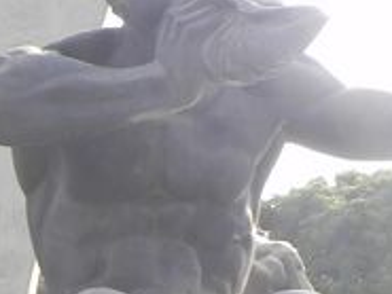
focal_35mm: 174
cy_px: 449
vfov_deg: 8.3
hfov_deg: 11.1
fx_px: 1972
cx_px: -129
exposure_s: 1/172
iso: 160
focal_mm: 8.2
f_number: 5
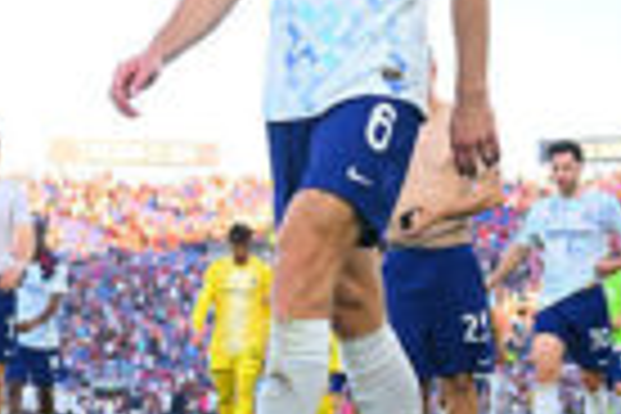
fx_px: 1984
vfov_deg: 11.8
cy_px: 0
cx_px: 364
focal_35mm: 115
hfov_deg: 17.8
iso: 800
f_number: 2.8
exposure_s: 1/1600
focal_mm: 33
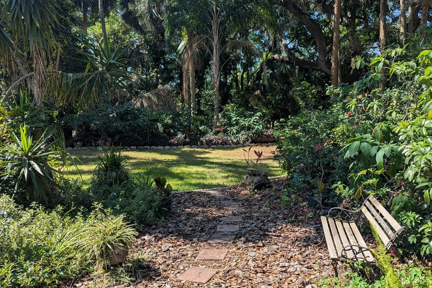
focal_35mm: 31
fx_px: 372
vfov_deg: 42.3
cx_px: 252
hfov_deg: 59.9
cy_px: 153
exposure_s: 1/967
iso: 39
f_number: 1.85
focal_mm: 6.81
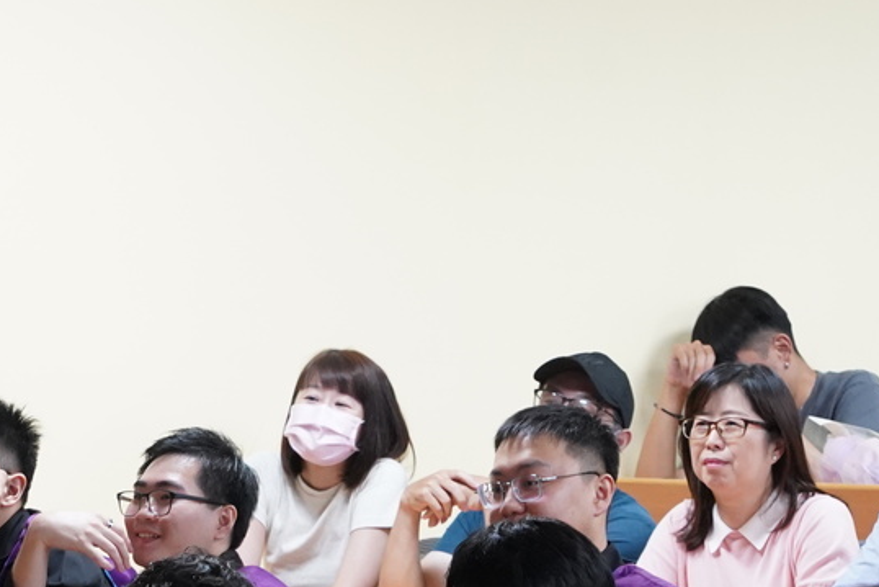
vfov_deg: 6.6
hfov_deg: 9.9
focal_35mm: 208
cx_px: 243
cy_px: 562
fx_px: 5080
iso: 4000
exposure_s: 1/80
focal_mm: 70
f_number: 5.6
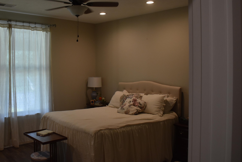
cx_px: 88
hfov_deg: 53.7
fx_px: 235
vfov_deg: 37.8
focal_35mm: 35
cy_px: 68
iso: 800
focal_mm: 18
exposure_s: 1/125
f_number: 5.6
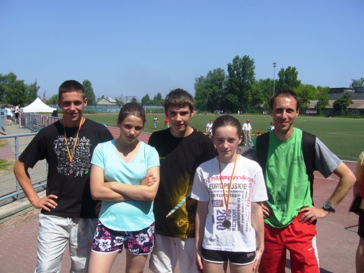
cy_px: 136
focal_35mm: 35
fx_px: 368
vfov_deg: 40.7
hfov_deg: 52.6
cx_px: 182
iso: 80
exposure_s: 1/500
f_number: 5.6
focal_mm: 5.8
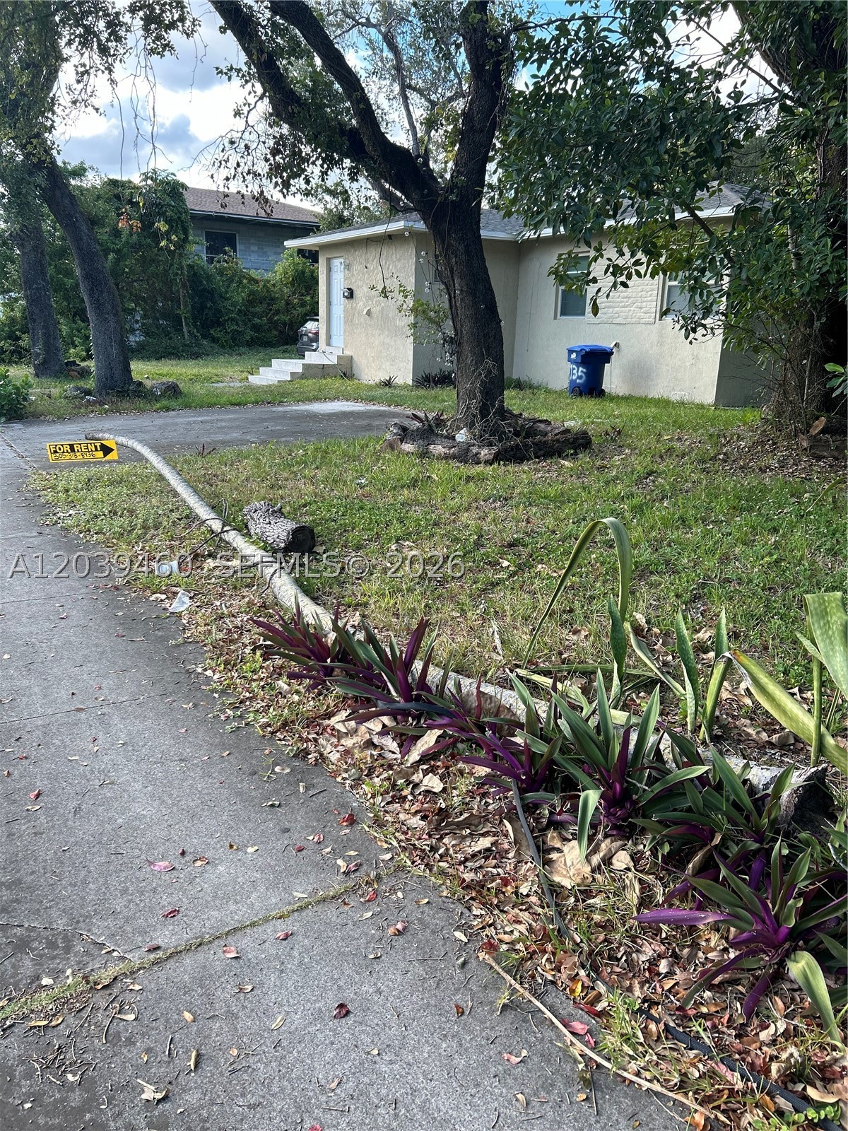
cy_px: 566
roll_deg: -1.8
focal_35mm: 26
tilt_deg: -15.9
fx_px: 849
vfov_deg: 67.3
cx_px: 424
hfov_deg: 53.1
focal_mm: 5.7
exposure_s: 1/443
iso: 50
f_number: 1.5
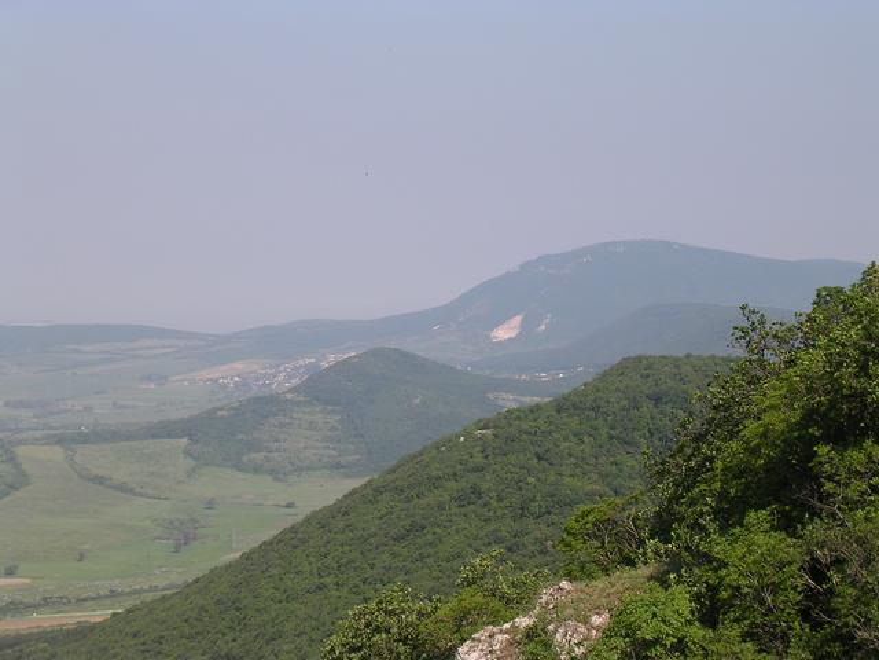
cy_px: 330
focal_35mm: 105
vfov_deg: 14.1
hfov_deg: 18.7
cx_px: 440
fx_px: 2666
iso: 100
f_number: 4.6
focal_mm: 15.9
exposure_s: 1/418
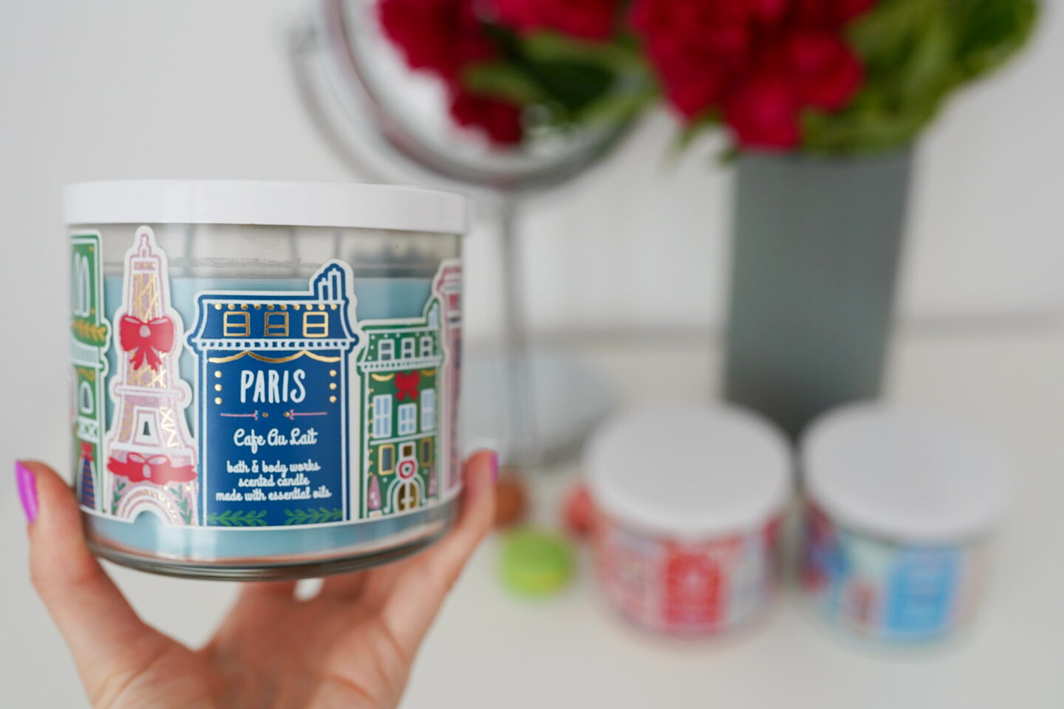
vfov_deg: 37.9
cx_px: 532
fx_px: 1034
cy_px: 354
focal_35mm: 35
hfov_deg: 54.4
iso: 1000
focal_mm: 35
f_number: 3.5
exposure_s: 1/200
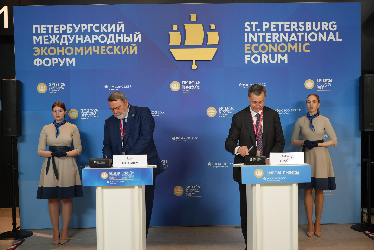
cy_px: 125
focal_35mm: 43
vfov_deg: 31.2
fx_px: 447
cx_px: 187
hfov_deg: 45.4
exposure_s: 1/200
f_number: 3.5
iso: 1600
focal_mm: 43
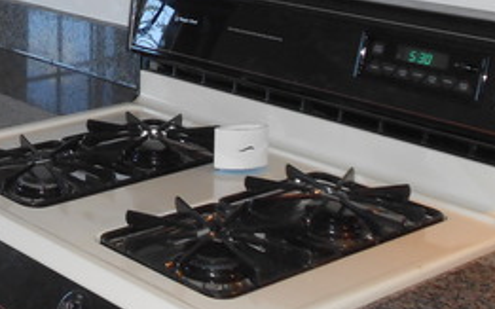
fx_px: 1052
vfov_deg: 16.1
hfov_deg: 24.7
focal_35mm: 78
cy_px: -49
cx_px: -49
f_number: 3.8
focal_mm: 5.3
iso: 200
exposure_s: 1/25
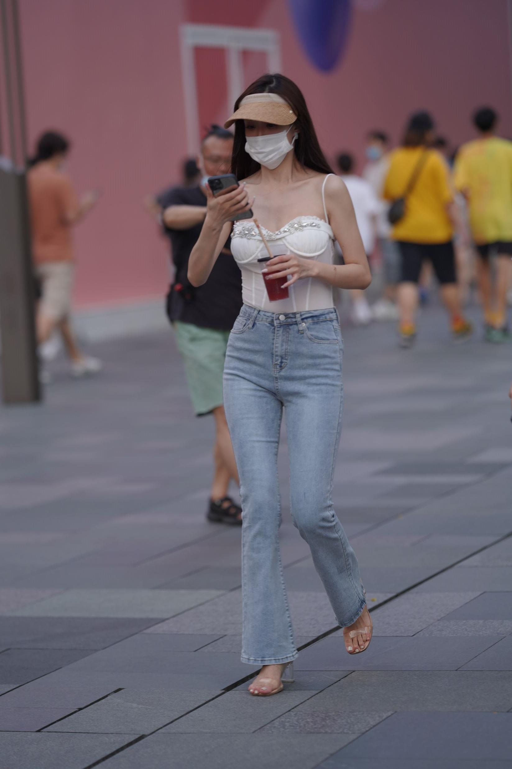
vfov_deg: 15.2
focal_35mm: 135
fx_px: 2880
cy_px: 384
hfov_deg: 10.2
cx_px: 256
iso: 320
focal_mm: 135
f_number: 2.2
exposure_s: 1/320
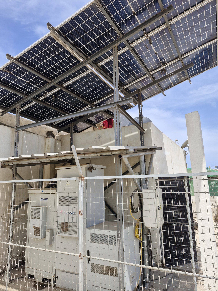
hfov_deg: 58.9
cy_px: 146
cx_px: 109
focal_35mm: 23
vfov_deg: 73.9
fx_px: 193
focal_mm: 5.54
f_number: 1.8
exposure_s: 1/1328
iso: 50
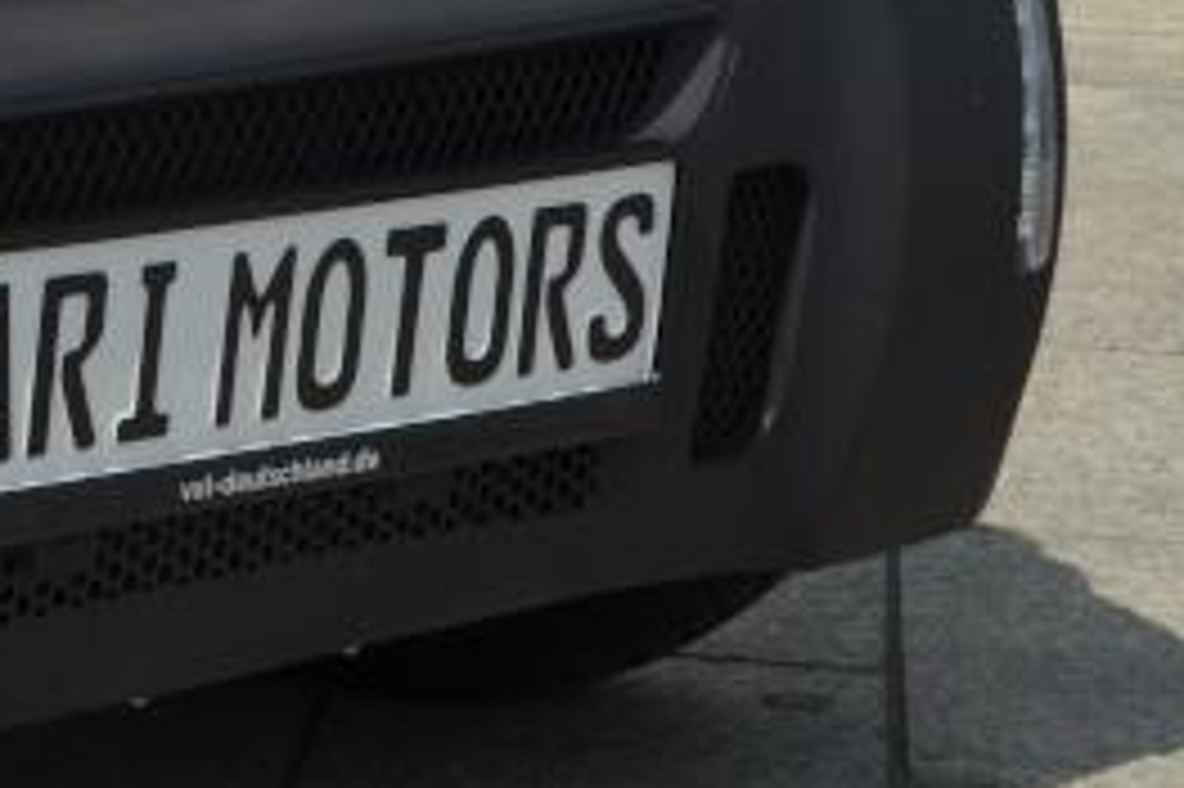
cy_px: -162
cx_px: -473
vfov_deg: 7.5
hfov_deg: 11.0
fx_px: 5982
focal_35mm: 182
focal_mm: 32
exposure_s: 1/320
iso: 100
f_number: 9
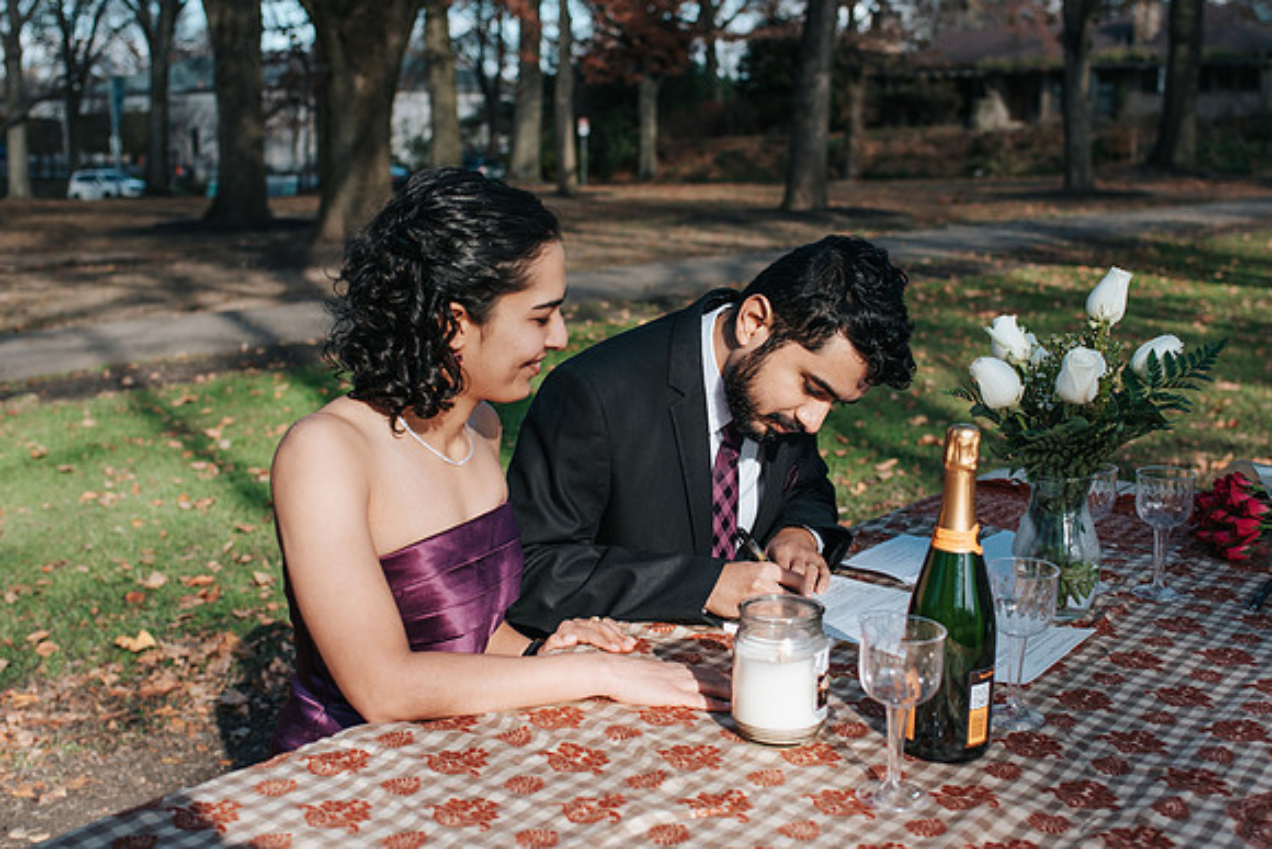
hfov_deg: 42.2
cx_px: 654
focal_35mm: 47
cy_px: 427
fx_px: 1647
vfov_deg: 28.9
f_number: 3.5
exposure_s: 1/640
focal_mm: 35
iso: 140
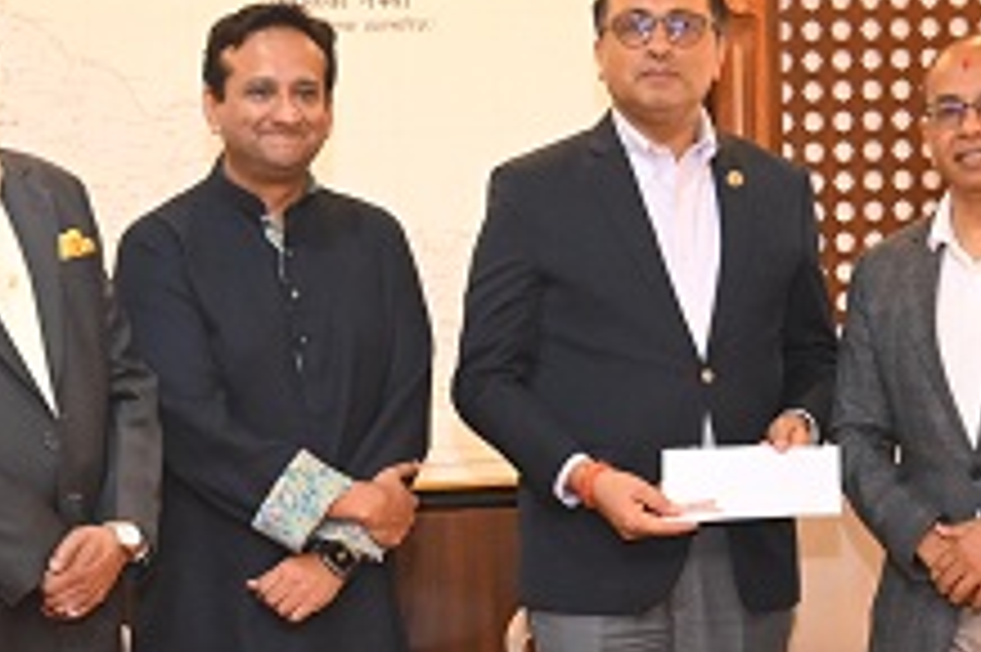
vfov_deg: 12.4
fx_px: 2995
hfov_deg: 18.6
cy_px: 531
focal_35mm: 110
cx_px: 540
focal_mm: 24
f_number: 4
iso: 2000
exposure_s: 1/125
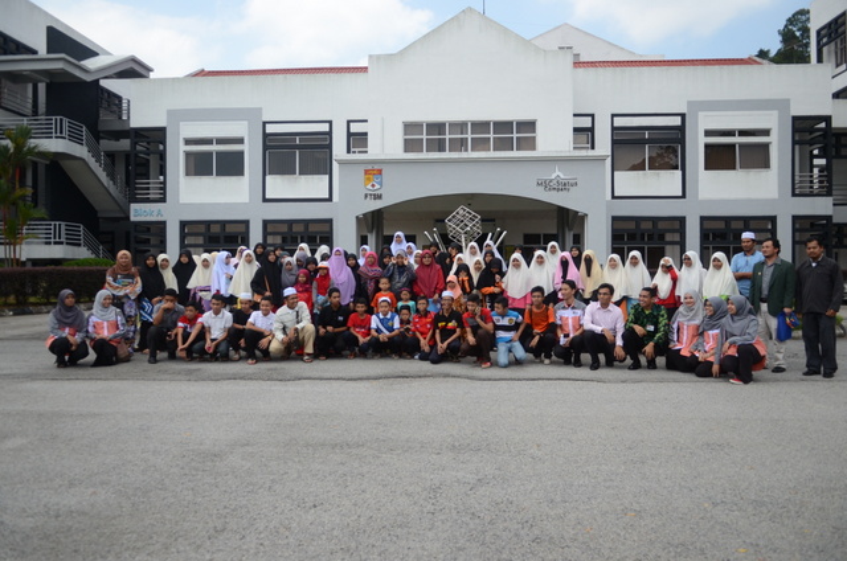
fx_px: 599
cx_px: 424
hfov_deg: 70.5
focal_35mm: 26
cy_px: 280
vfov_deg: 50.2
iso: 500
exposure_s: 1/8000
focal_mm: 17
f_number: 2.8
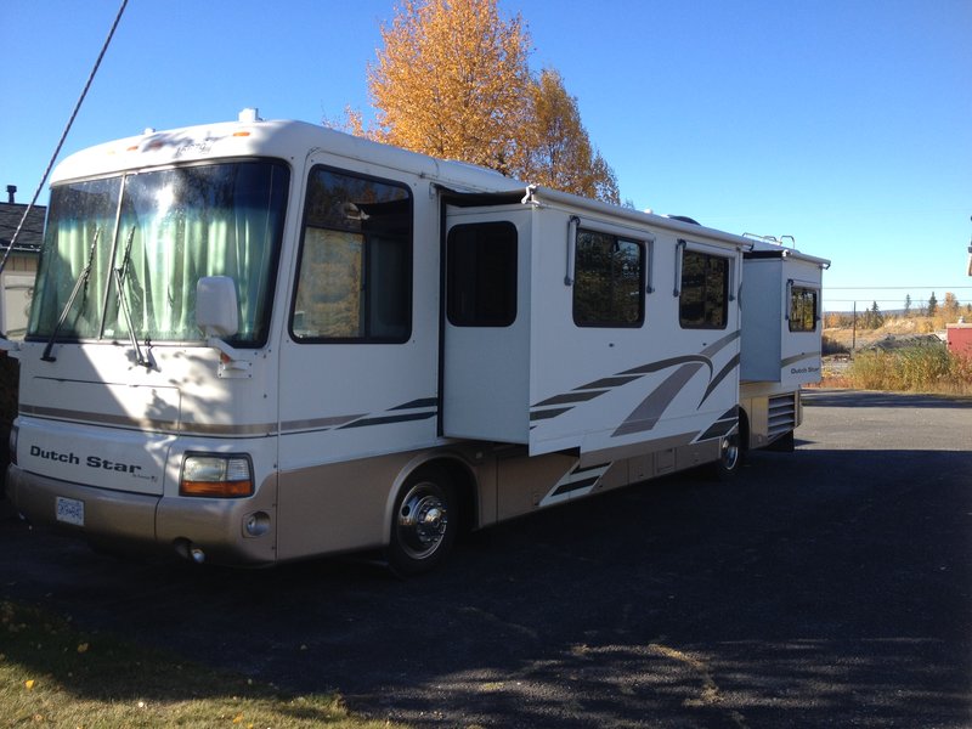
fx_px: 983
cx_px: 486
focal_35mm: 35
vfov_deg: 40.7
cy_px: 364
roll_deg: +0.3
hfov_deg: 52.6
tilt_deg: -5.8
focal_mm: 4.28
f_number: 2.4
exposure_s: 1/708
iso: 50
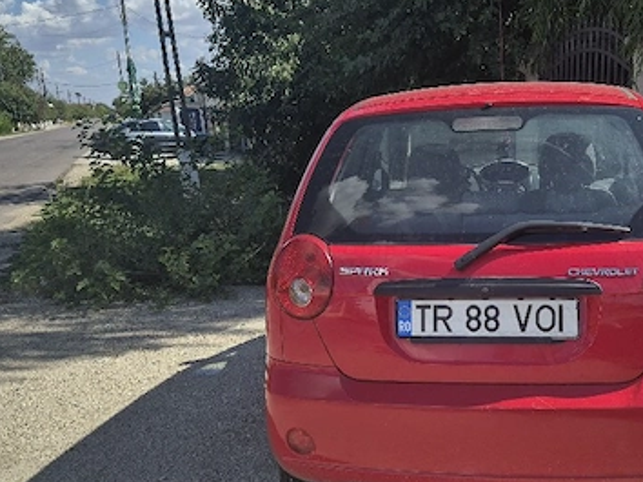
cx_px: 438
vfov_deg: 36.7
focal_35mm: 39
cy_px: 276
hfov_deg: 47.0
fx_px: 724
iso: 25
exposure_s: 1/1250
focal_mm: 5.4
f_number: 1.8
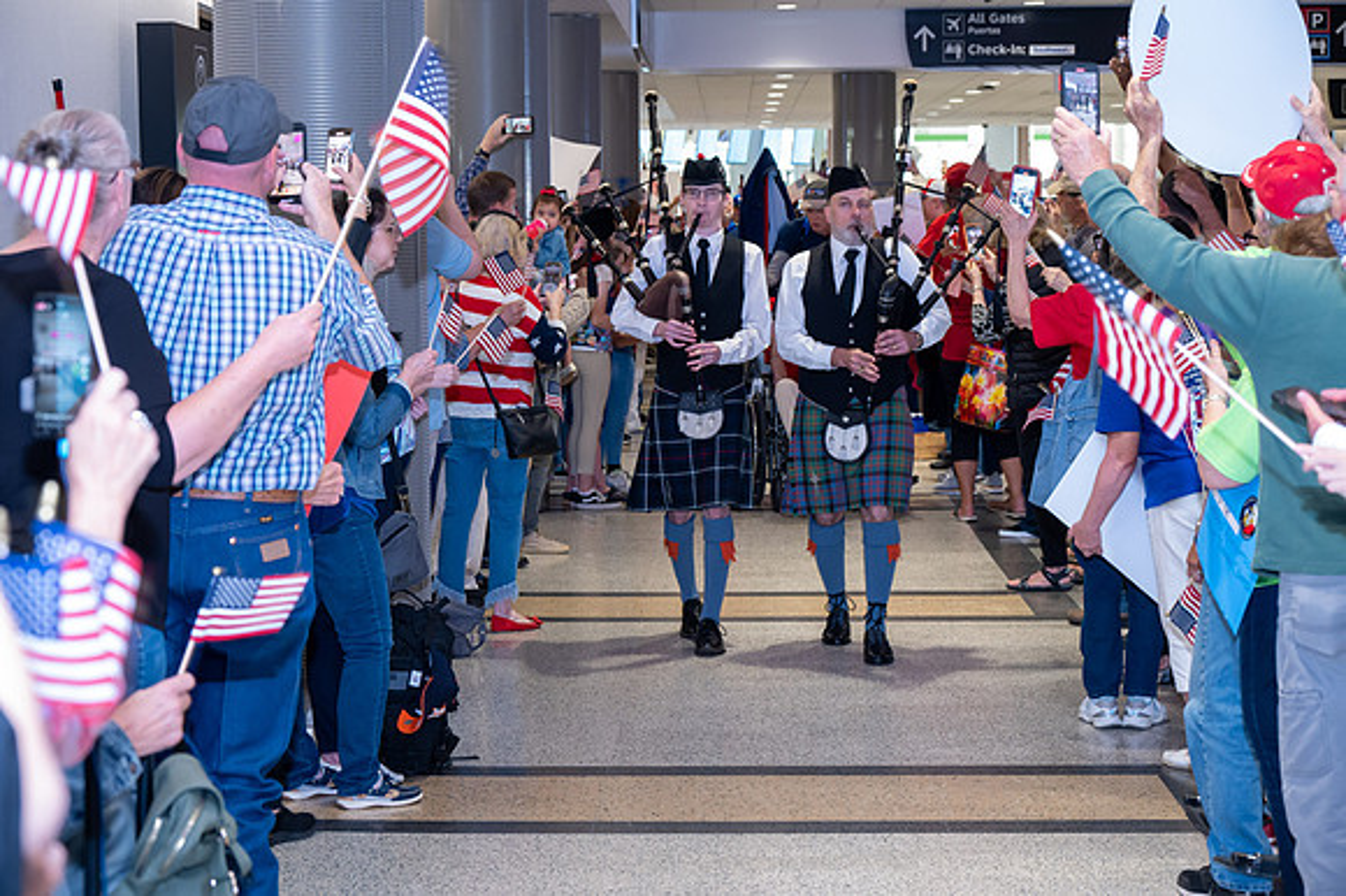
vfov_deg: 18.9
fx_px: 2690
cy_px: 448
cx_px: 673
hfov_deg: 28.1
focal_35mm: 72
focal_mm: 72
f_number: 6
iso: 2500
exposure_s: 1/40
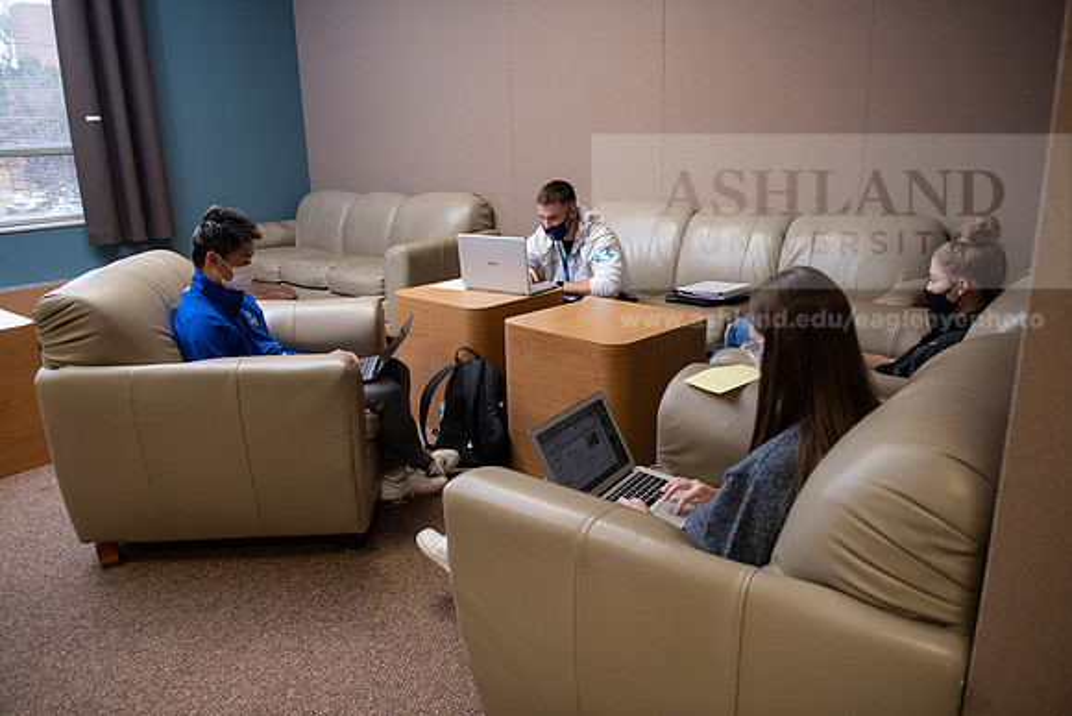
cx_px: 536
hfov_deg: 67.4
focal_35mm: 27
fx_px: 804
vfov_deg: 48.0
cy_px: 358
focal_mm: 27
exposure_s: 1/160
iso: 1000
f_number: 3.5
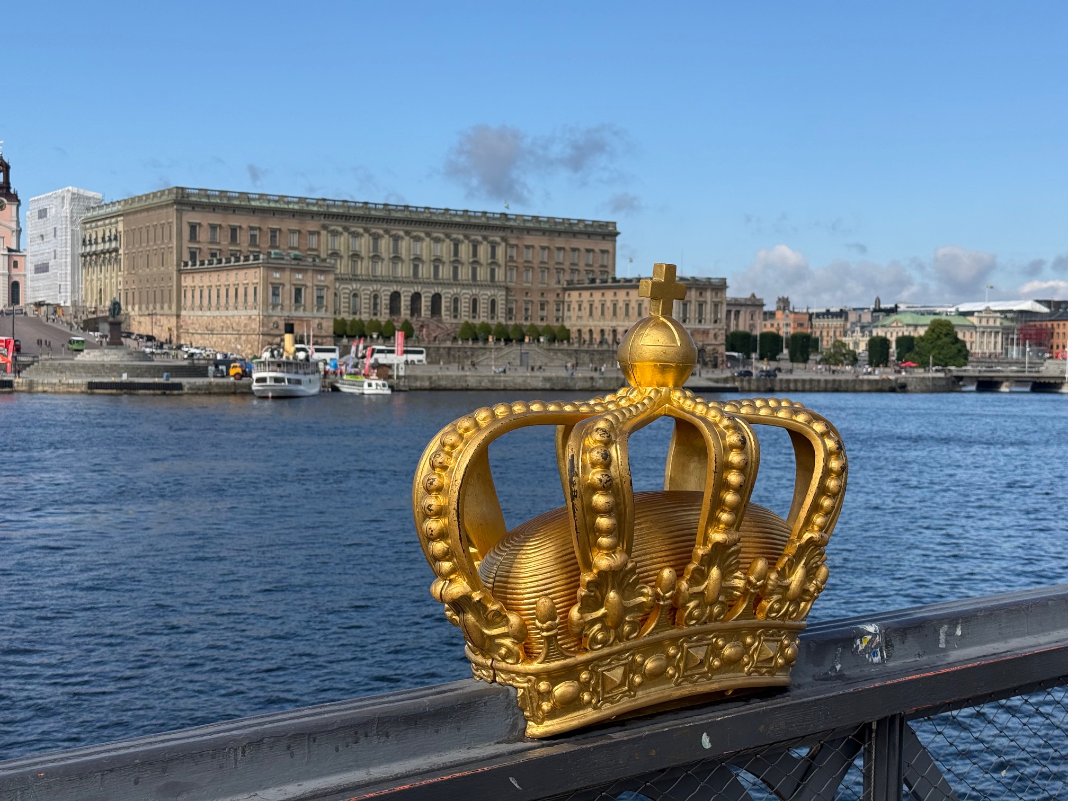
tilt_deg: -1.7
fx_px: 1481
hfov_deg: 39.7
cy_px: 400
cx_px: 534
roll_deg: -0.7
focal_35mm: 48
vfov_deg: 30.3
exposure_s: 1/4587
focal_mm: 6.76
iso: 80
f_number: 1.78
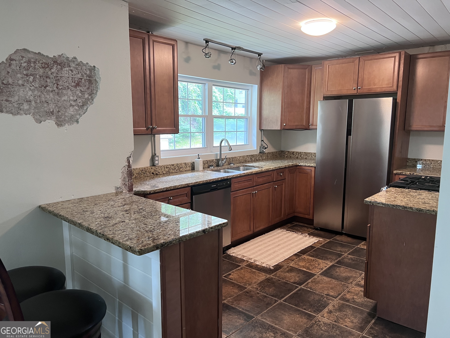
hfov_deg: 67.3
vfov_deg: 53.1
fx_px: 338
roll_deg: -0.2
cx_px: 225
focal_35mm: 26
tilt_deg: -8.2
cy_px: 169
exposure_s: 1/60
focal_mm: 5.7
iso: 200
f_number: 1.5
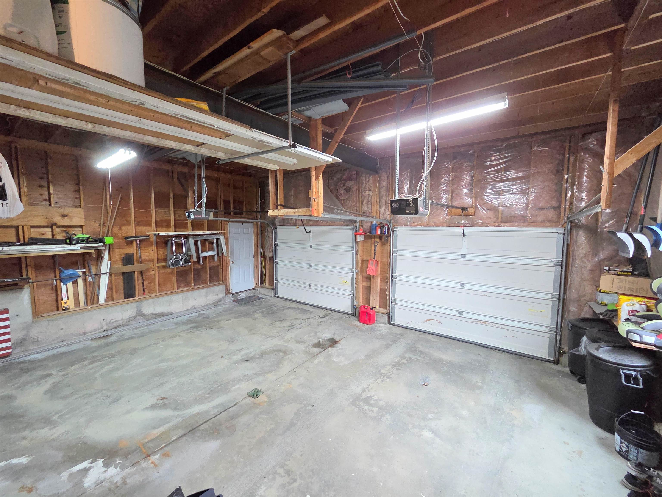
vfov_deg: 89.9
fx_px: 249
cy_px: 248
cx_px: 331
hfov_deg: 106.2
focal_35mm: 13
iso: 1000
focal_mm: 2.2
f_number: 2.2
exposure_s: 1/60
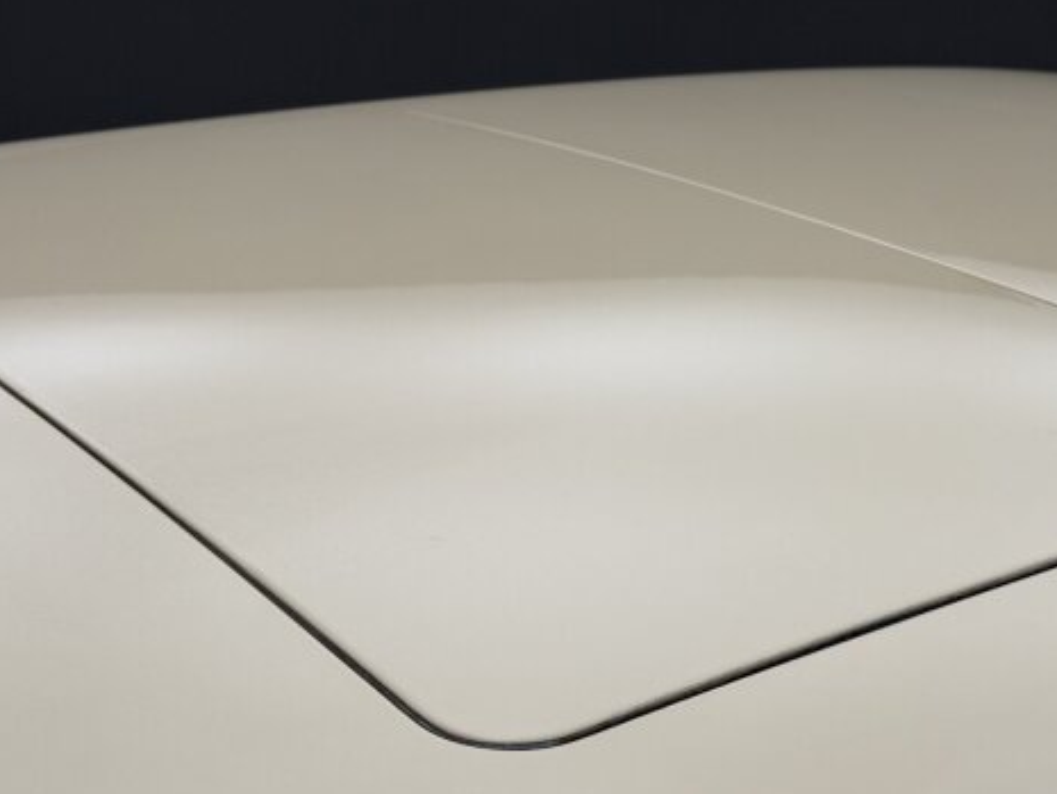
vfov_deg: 22.3
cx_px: 648
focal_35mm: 66
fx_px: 2016
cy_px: 423
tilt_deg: -17.6
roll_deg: -2.1
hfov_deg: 29.3
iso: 50
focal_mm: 6.76
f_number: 1.78
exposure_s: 1/99
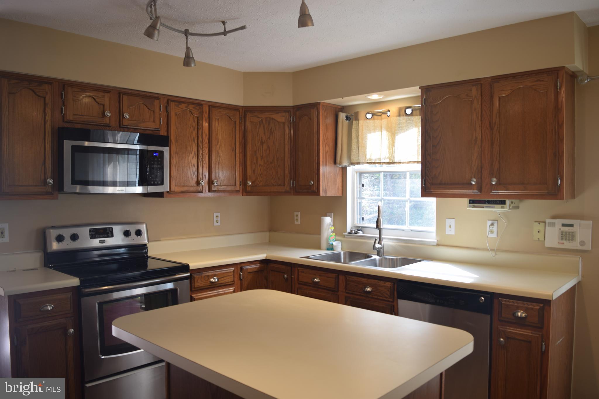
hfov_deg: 67.4
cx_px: 300
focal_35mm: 27
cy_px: 200
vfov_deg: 47.9
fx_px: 449
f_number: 3.5
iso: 100
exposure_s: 1/25
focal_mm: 18
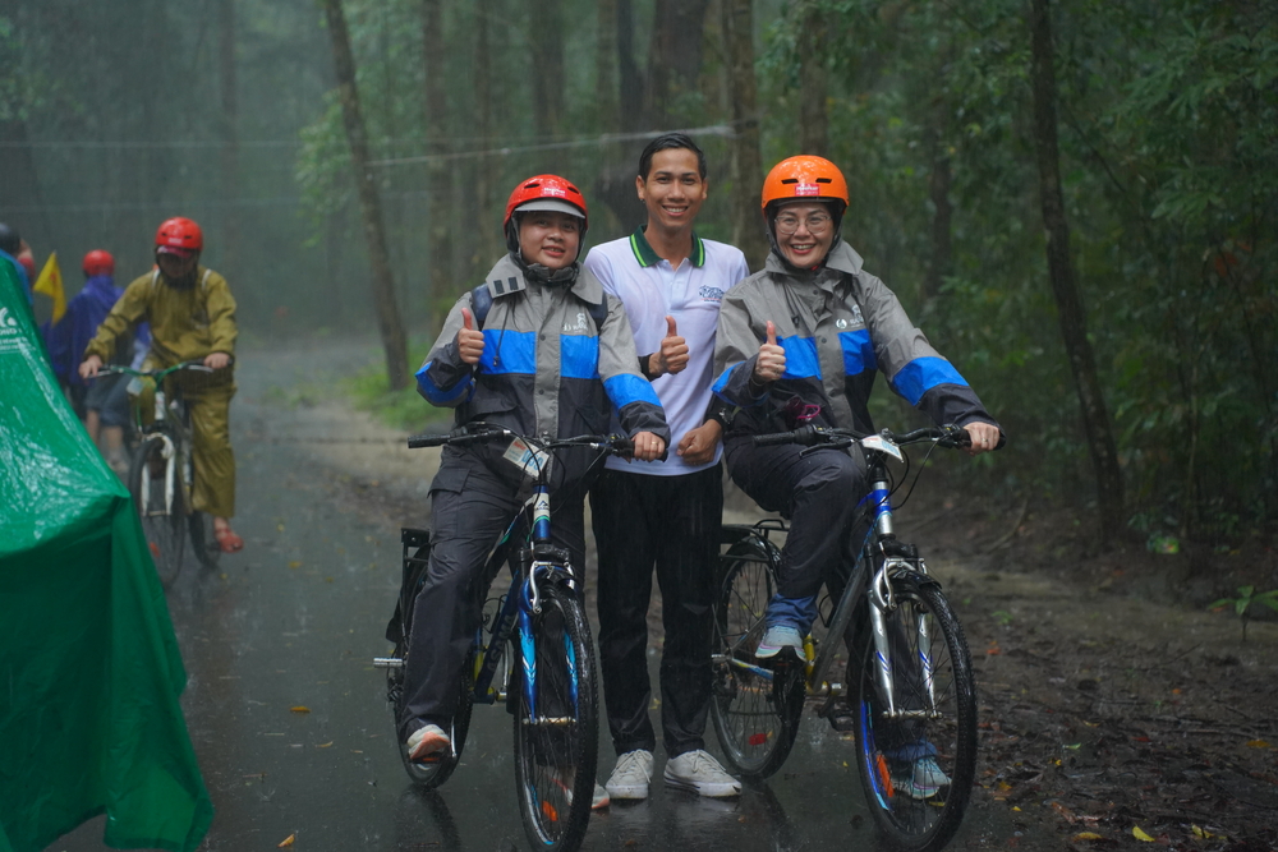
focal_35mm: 75
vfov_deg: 18.2
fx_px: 2663
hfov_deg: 27.0
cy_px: 426
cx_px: 639
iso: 3200
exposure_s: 1/125
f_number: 2.8
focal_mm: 75
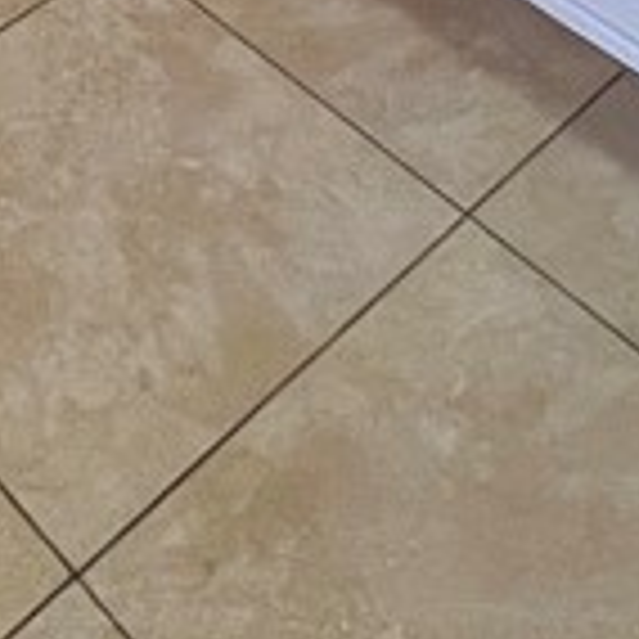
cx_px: 171
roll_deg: -0.8
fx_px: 1733
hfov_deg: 20.7
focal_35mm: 83
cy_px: -1008
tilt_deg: -11.2
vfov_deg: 13.4
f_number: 1.8
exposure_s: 1/120
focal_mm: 1.57
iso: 200
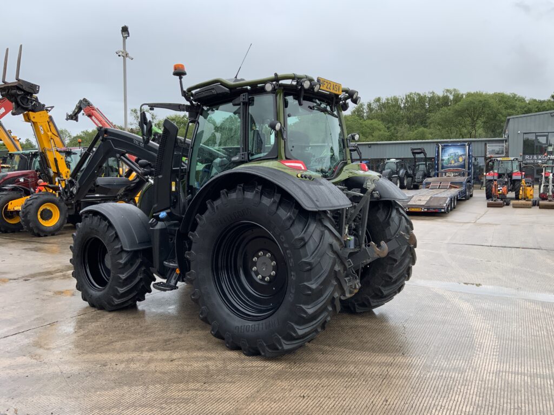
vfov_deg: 48.2
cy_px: 208
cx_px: 277
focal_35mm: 29
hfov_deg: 61.7
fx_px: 464
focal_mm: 3
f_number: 1.8
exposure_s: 1/962
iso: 16
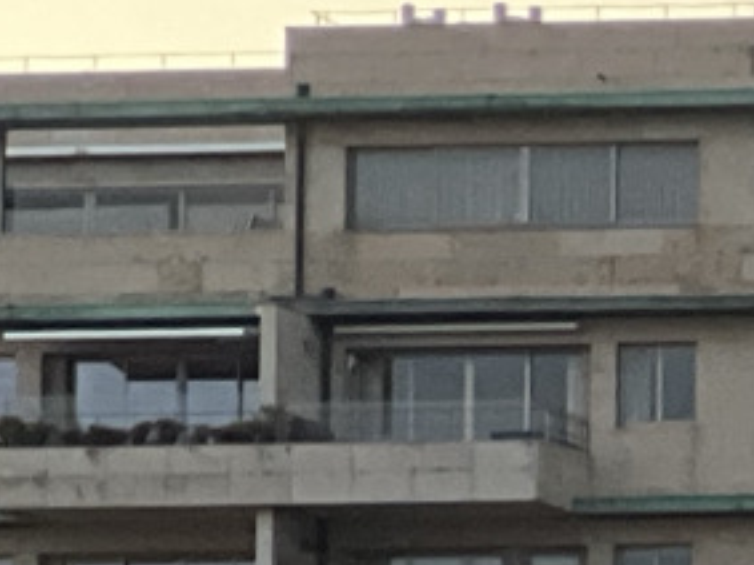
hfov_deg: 3.5
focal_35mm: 544
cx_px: 2630
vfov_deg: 2.7
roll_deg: -0.1
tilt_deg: +4.1
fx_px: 11844
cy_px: 1311
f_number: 2.8
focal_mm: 9
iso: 320
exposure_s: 1/50
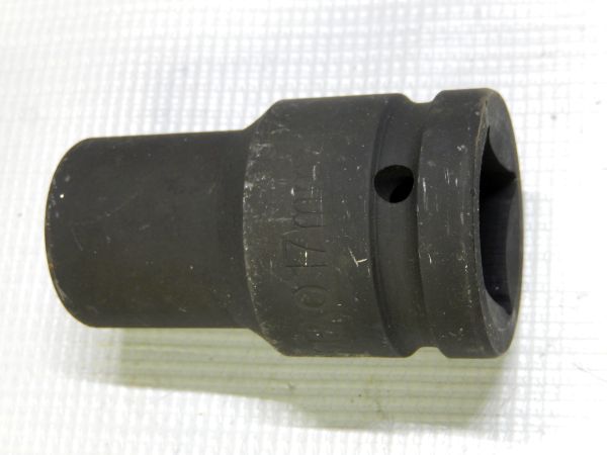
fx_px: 1280
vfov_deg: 20.2
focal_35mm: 73
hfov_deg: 26.7
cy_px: 228
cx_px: 304
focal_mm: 13.1
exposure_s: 1/160
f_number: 4.9
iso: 400
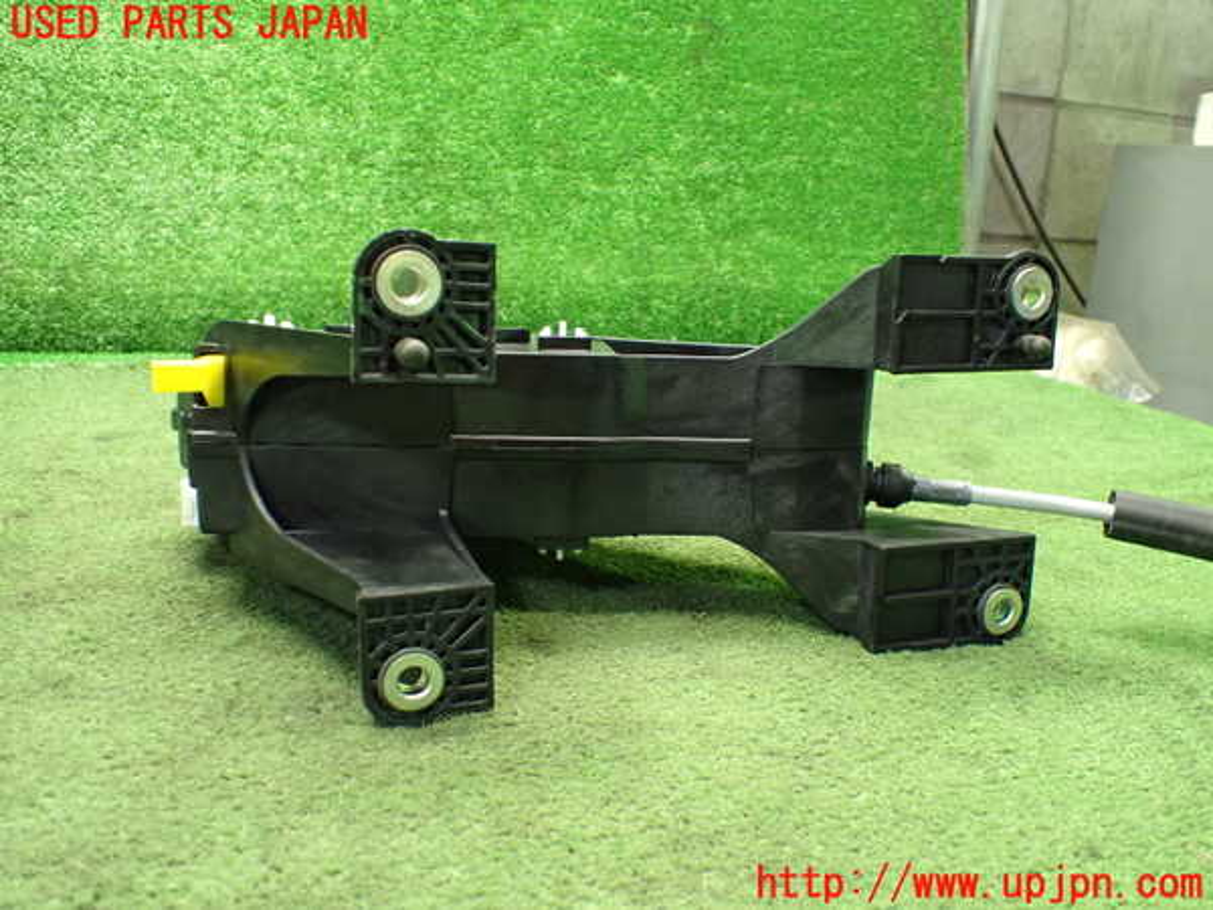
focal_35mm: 30
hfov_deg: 60.0
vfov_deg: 46.8
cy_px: 455
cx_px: 606
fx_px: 1051
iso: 800
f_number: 2.3
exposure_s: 1/50
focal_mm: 5.4
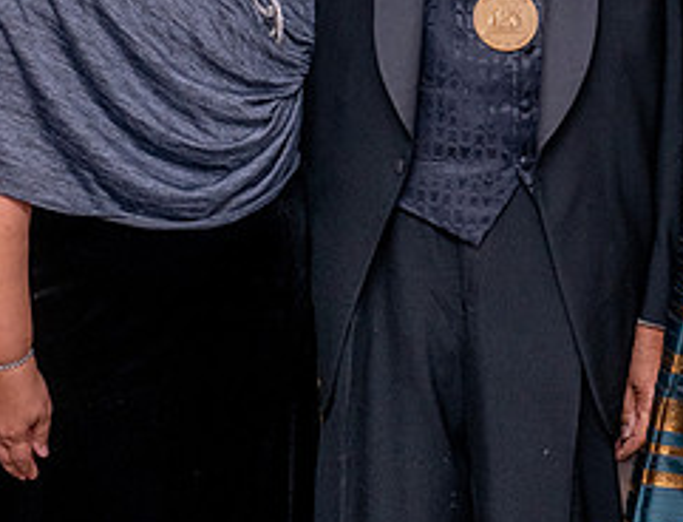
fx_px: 3376
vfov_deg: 8.8
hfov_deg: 11.5
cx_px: 552
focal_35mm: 170
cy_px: 24
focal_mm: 58
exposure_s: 1/80
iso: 500
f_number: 6.3
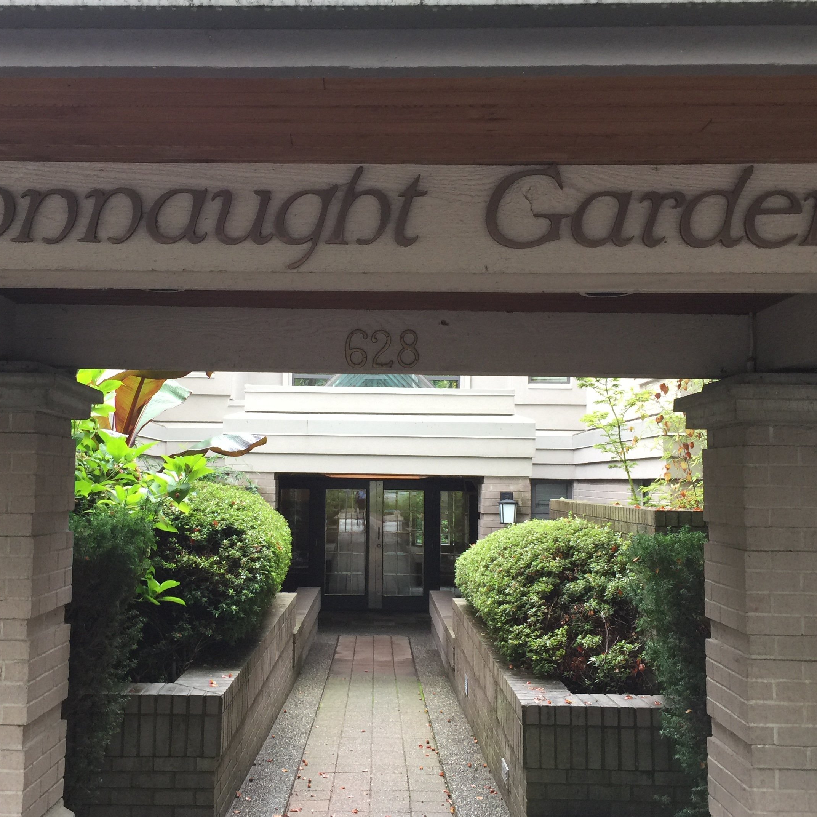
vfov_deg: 42.8
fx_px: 1041
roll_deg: -1.0
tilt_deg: +3.5
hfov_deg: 42.7
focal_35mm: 39
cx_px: 342
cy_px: 427
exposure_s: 1/40
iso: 32
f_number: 2.2
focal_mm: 4.15
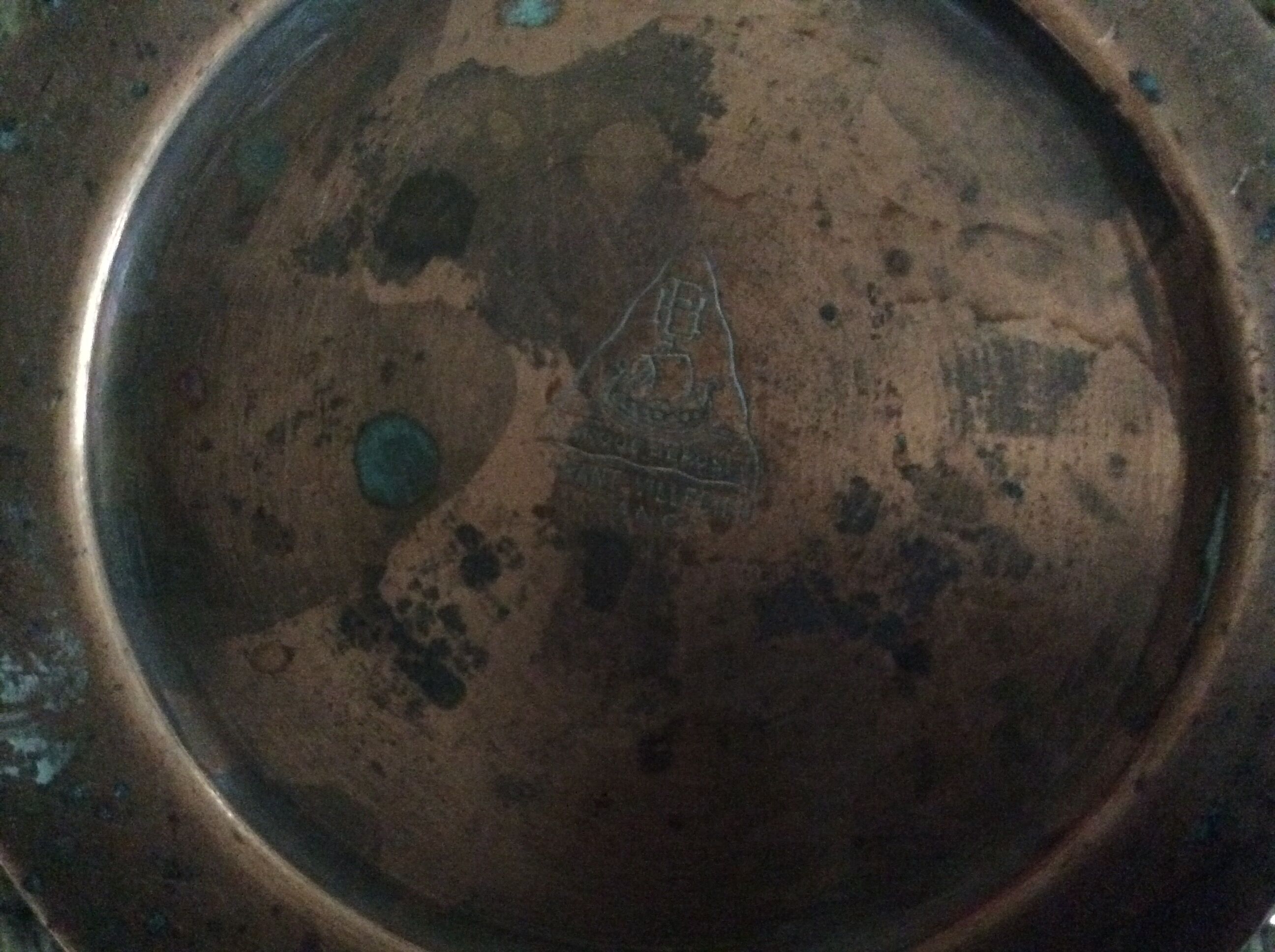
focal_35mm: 32
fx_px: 1177
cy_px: 476
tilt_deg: -80.2
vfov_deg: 44.1
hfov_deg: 56.9
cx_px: 638
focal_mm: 3.3
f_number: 2.4
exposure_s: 1/17
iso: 800
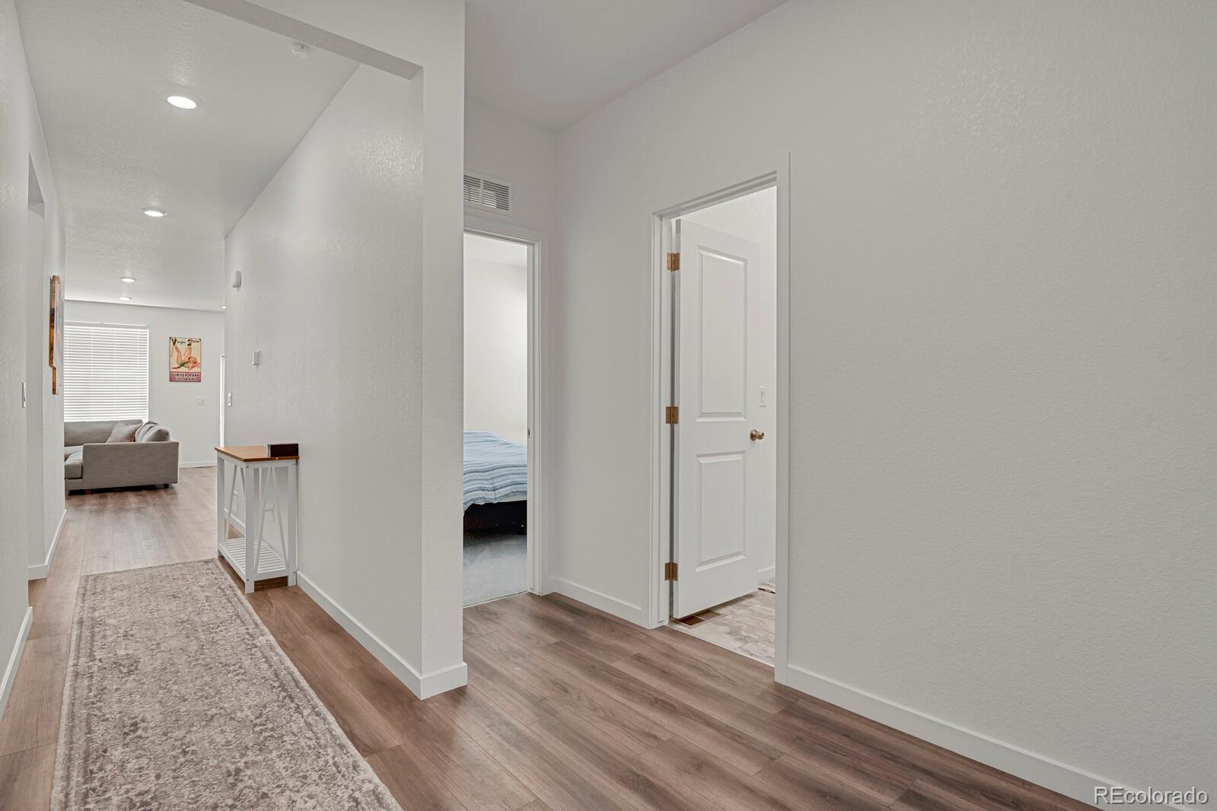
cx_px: 608
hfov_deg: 93.3
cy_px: 406
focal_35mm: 17
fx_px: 575
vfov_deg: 70.4
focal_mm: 17
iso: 6400
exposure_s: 1/20
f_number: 8
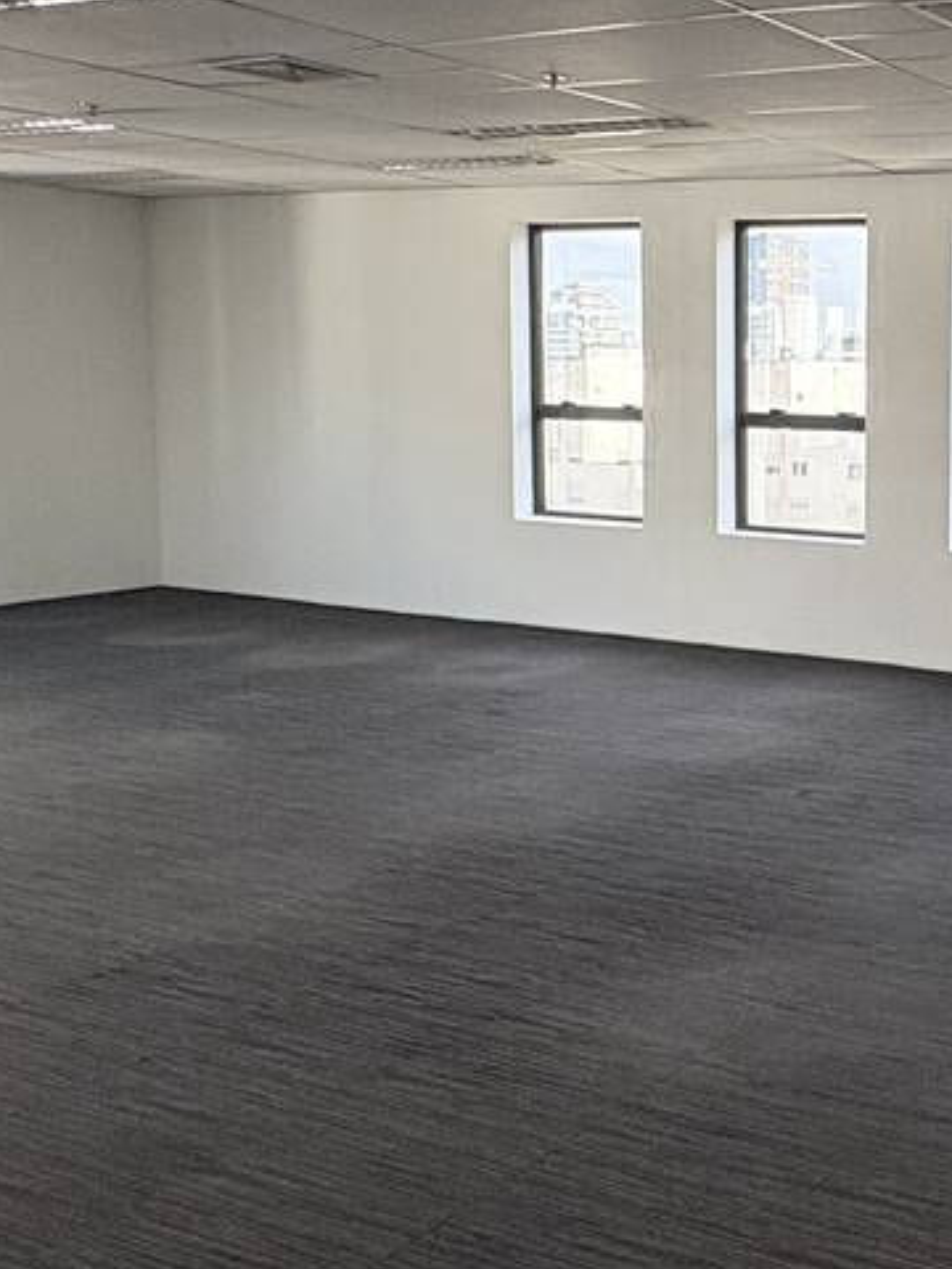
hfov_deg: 29.7
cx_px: 1129
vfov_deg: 44.7
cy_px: 550
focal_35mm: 42
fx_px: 1540
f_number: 2.2
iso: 200
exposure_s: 1/99
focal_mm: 2.22
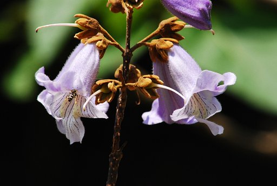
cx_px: 138
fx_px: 3467
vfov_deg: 3.1
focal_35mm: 450
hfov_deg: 4.6
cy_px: 93
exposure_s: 1/640
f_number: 14
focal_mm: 300
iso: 800
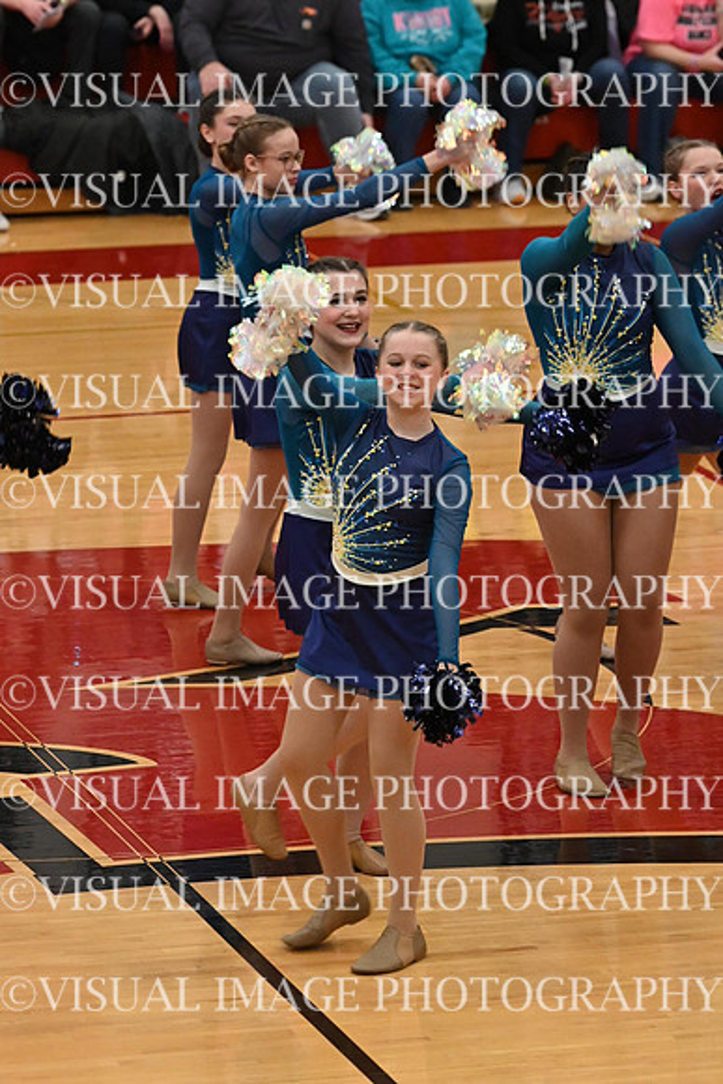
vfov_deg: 9.8
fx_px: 6322
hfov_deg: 6.5
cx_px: 362
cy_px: 542
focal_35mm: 210
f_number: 4
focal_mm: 140
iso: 6400
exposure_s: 1/400
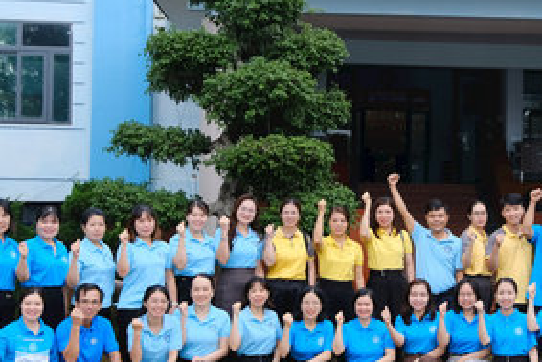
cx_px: 410
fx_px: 919
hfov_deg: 32.2
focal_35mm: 61
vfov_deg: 22.3
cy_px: 184
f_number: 4.5
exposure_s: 1/100
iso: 320
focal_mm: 21.2
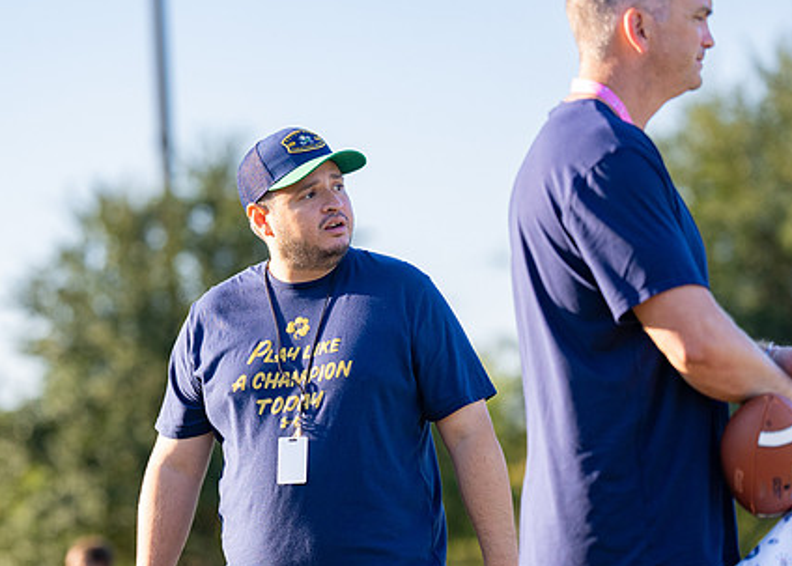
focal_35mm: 213
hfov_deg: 9.4
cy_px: 341
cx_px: 274
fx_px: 4792
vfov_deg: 6.8
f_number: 2.8
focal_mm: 133
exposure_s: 1/1600
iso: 200
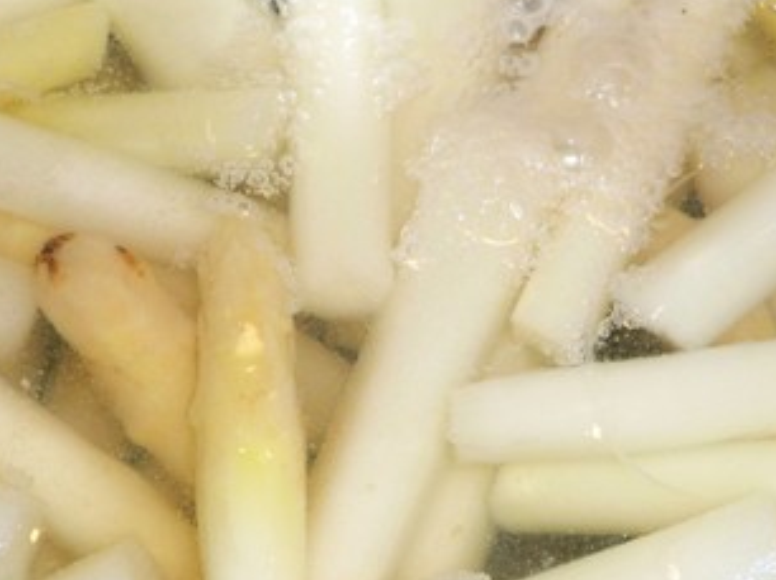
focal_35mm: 90
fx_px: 2016
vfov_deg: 16.4
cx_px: 418
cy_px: 220
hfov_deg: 21.8
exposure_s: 1/30
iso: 100
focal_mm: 7.1
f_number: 4
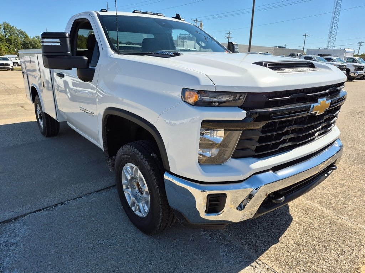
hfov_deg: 73.9
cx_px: 182
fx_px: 243
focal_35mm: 23
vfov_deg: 58.9
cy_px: 136
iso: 25
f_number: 1.8
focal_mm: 5.4
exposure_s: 1/1700
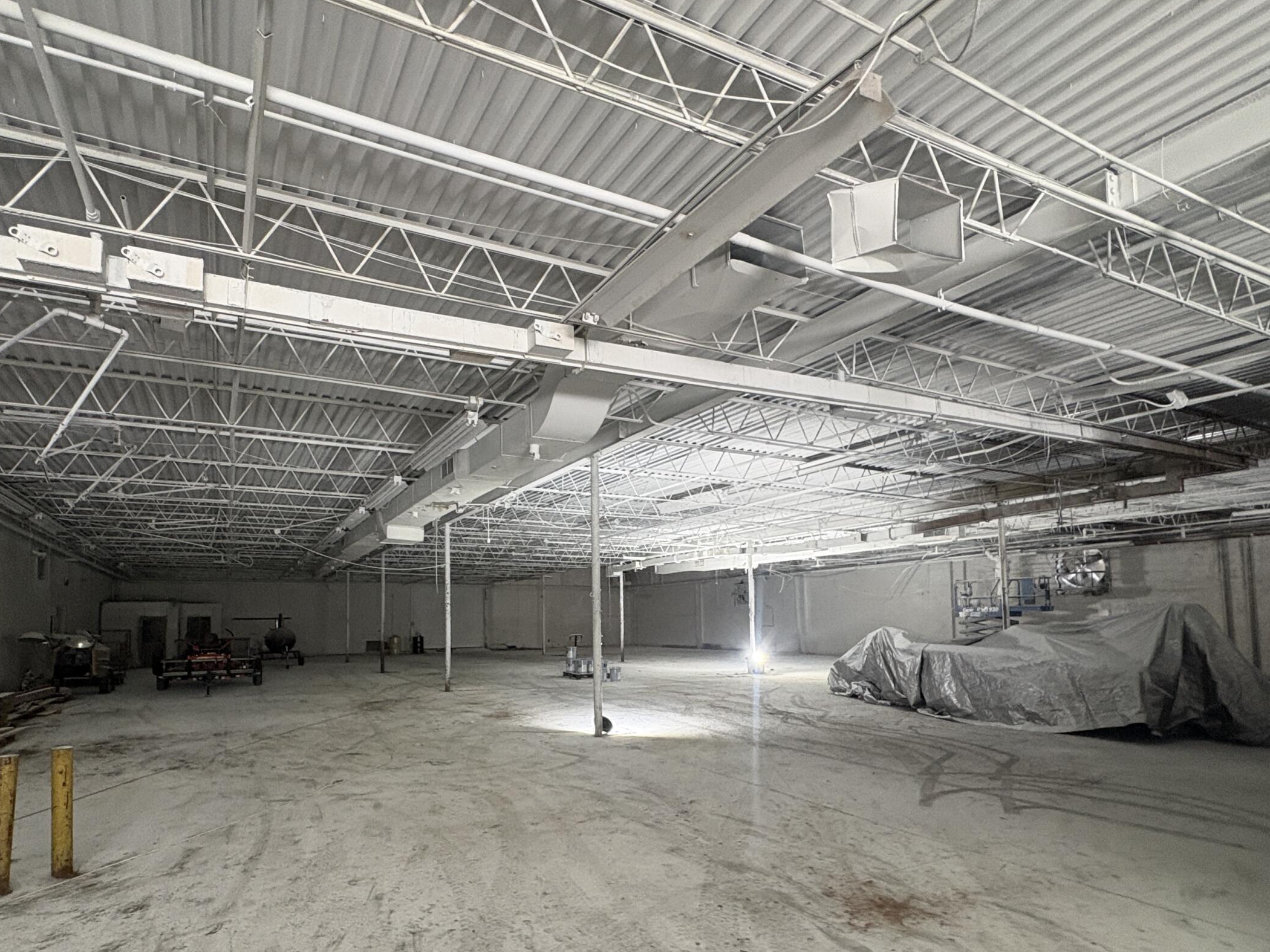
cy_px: 577
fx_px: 734
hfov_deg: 81.6
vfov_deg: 65.3
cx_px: 581
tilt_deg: +2.2
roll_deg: -0.1
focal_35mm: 20
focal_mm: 2.22
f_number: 2.2
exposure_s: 1/60
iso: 400
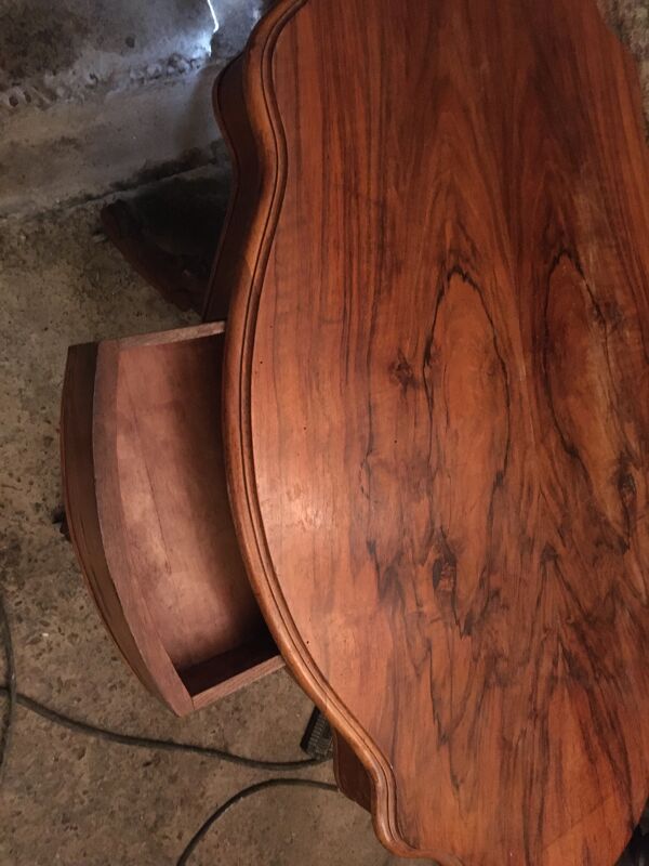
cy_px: 433
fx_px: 725
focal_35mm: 29
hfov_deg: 48.2
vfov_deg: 61.7
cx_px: 324
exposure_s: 1/17
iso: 640
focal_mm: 4.15
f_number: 2.2
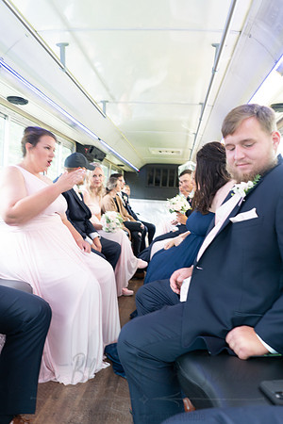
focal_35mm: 28
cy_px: 212
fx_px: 330
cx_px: 142
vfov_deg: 65.5
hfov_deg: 46.4
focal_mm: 28
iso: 1000
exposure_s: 1/60
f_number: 3.2
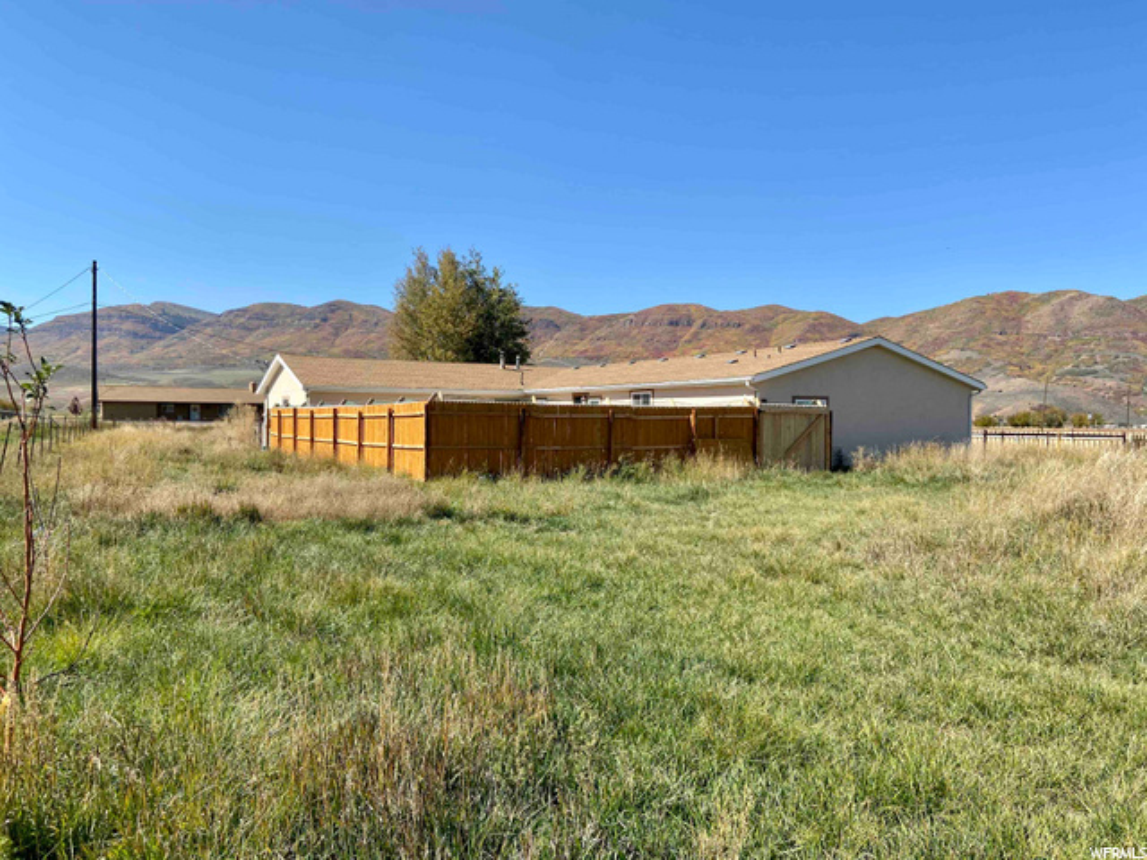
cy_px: 430
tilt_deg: -1.1
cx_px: 574
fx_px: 862
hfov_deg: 67.3
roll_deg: -0.1
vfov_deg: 53.1
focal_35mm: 26
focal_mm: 4.25
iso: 32
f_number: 1.8
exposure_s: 1/2358
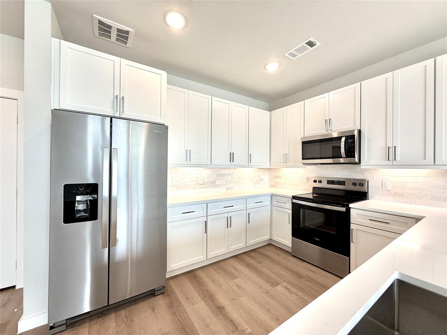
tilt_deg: +0.1
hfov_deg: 102.1
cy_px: 168
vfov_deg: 85.7
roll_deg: -0.4
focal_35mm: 14
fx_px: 181
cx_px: 224
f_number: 2.2
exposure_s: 1/120
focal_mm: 2.22
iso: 64
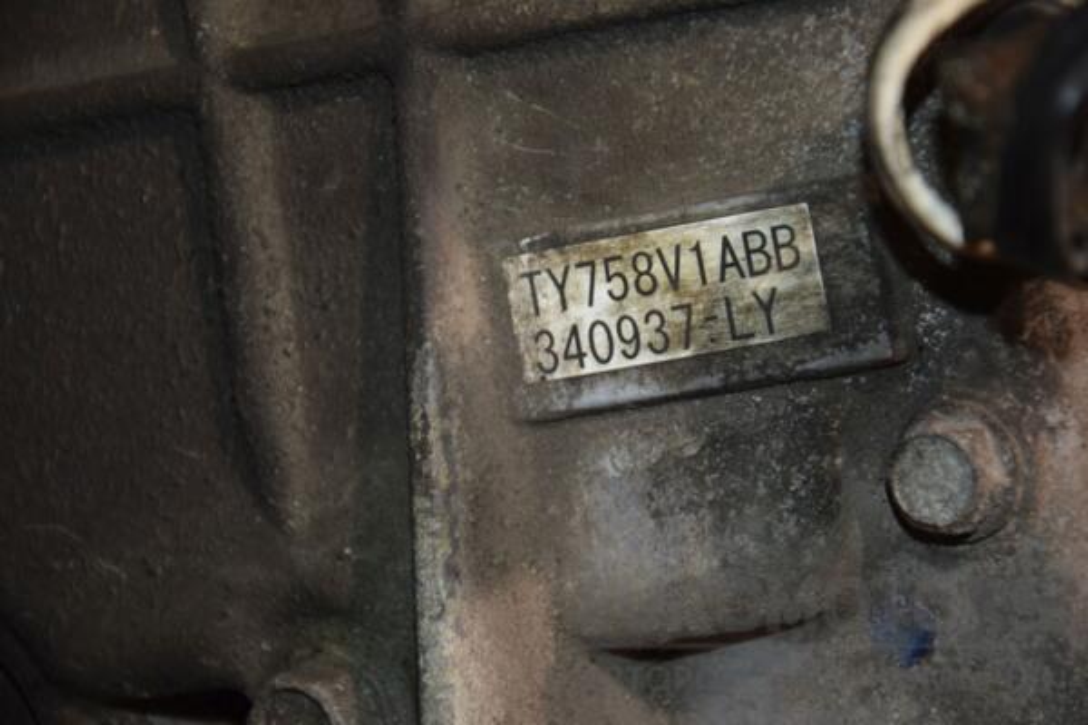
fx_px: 4760
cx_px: 544
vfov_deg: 8.7
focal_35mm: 158
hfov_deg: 13.0
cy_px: 362
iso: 800
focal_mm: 105
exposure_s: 1/60
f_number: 5.6
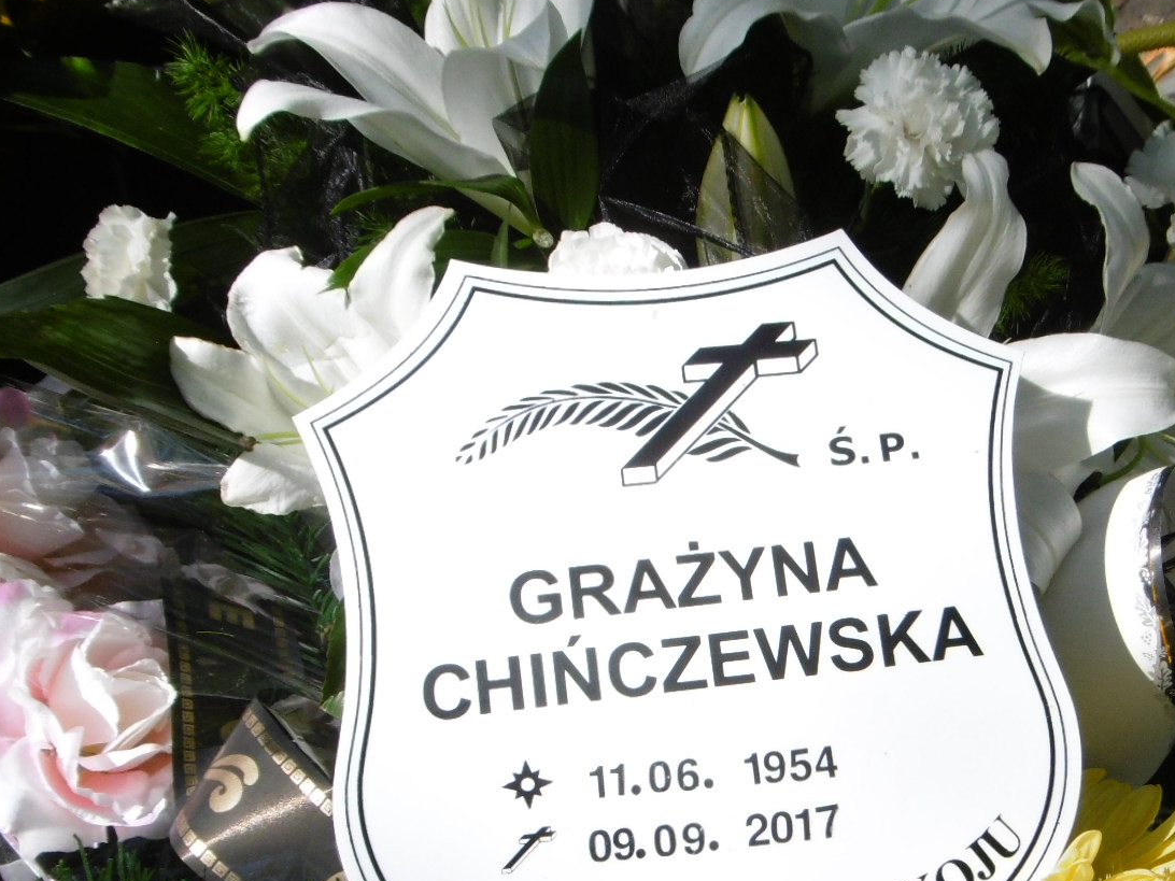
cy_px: 655
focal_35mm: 45
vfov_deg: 31.6
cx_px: 771
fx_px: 1527
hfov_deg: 41.6
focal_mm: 4.3
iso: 100
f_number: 3.1
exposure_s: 1/640
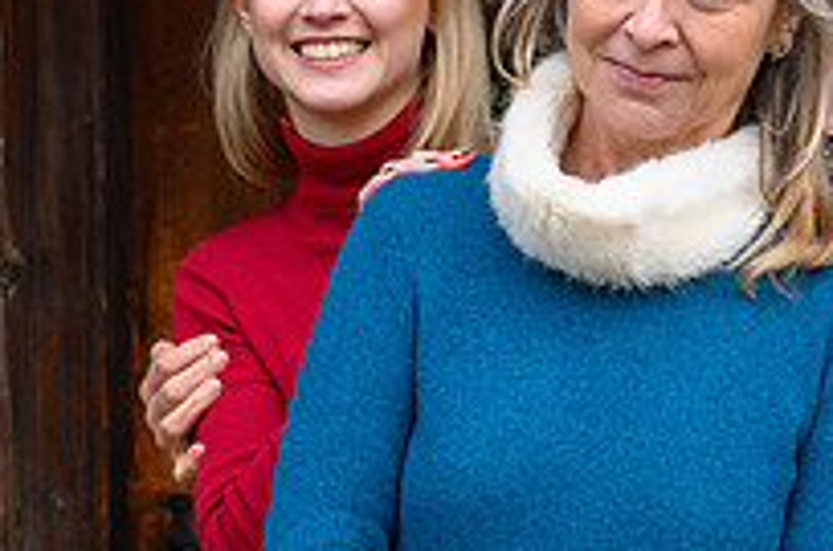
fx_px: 4686
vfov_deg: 6.7
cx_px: 605
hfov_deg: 10.1
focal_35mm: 203
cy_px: 287
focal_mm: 70
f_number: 4.5
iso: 640
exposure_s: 1/320
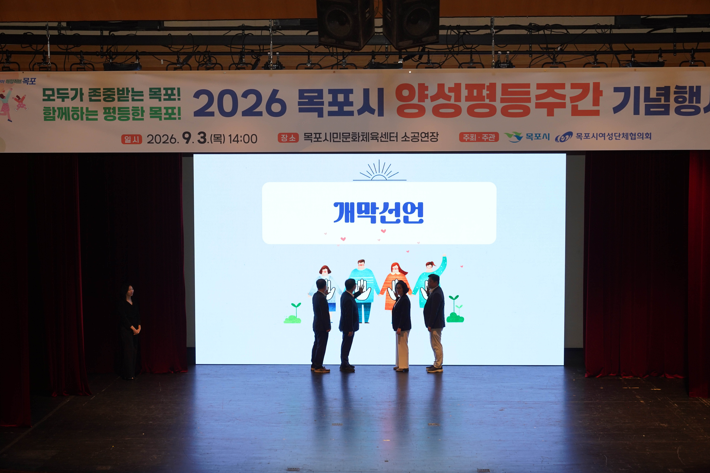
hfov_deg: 36.9
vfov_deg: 25.1
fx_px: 1065
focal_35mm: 54
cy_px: 236
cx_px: 355
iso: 800
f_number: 4
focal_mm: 54
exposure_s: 1/160
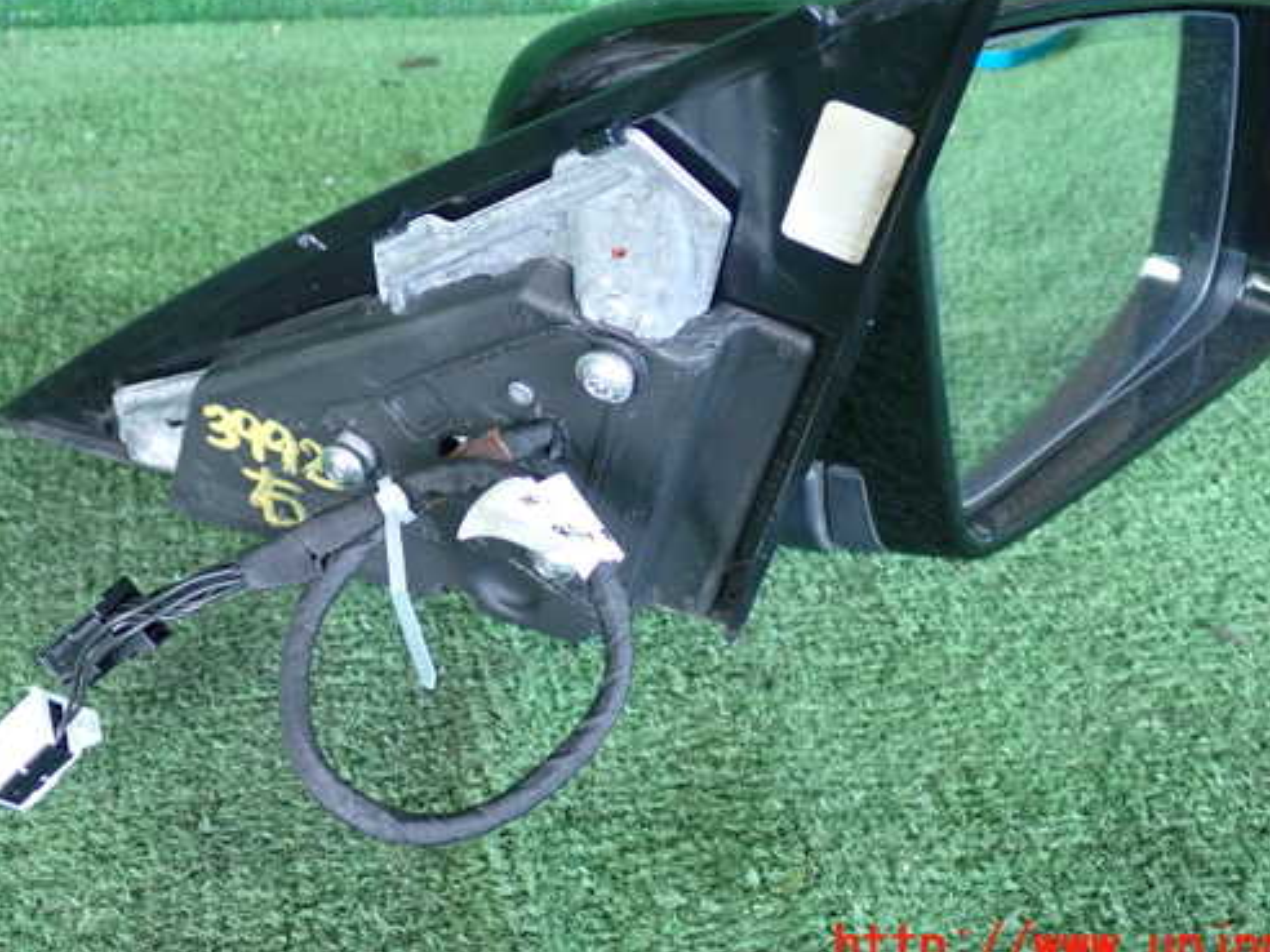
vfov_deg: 29.1
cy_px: 400
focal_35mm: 50
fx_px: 1834
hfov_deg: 38.2
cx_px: 643
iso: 800
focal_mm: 7.31
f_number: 2.8
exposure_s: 1/125
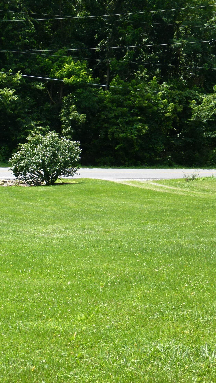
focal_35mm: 79
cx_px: -37
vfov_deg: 26.8
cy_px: 192
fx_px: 804
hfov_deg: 14.8
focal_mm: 9.7
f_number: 4.5
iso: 100
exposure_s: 1/400
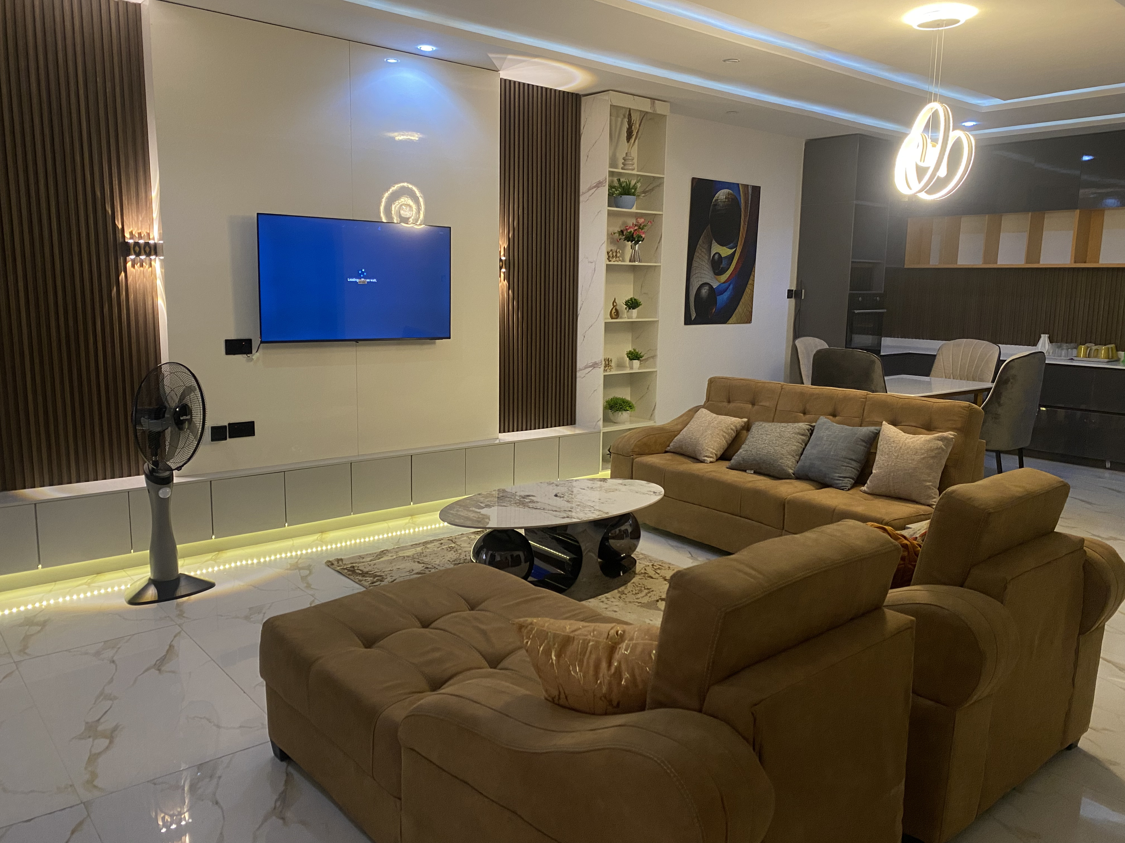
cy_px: 422
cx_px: 562
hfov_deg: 67.3
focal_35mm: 26
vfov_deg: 53.1
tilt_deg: -9.4
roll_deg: -1.5
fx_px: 845
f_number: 1.8
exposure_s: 1/50
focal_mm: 4.25
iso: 125
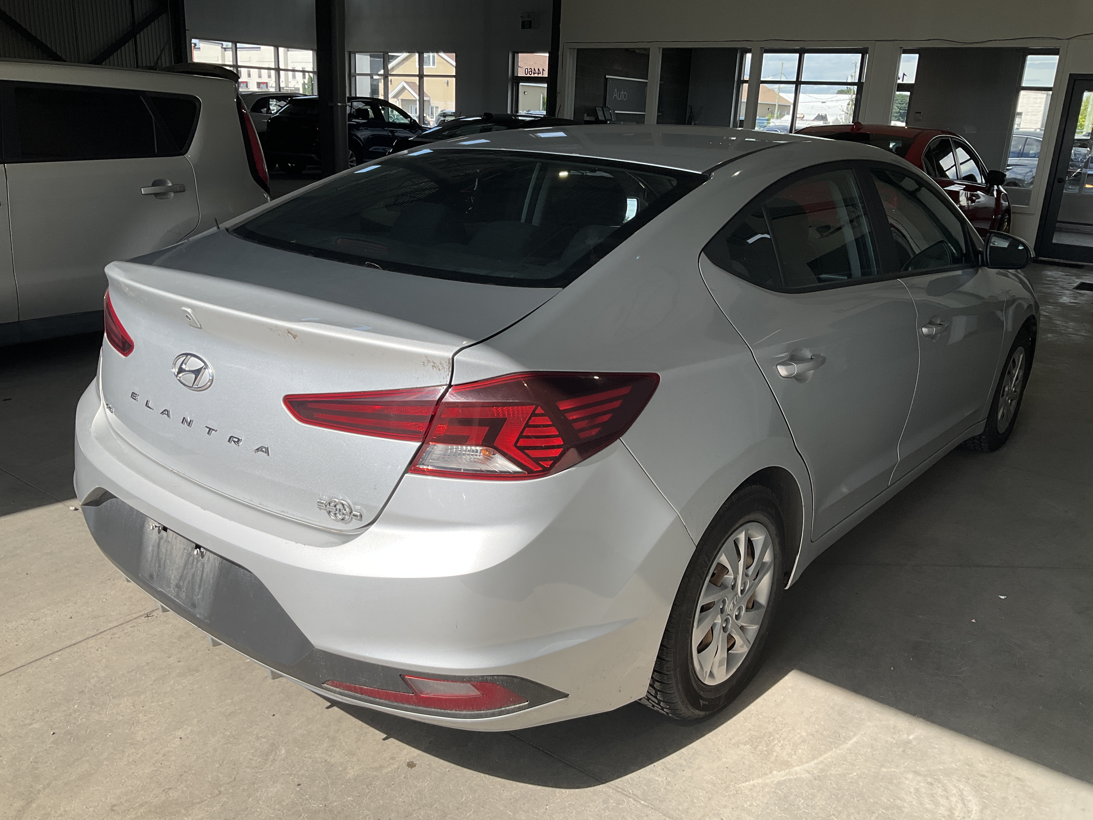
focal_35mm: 29
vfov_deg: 48.2
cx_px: 546
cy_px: 410
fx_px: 916
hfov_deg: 61.7
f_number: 1.8
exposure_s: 1/1168
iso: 25
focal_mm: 3
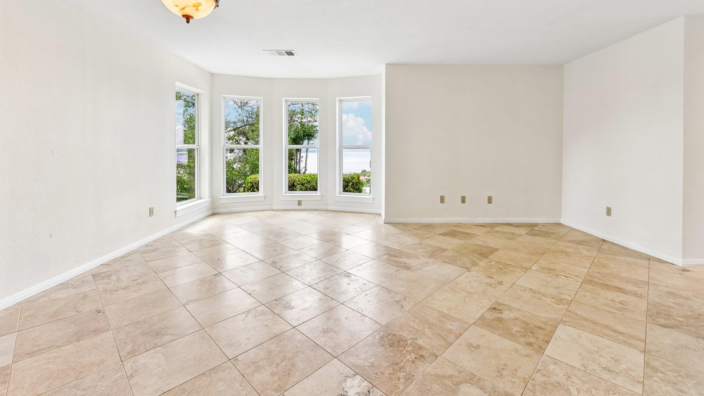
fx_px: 299
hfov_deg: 99.3
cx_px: 362
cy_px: 150
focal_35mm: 16
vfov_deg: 66.1
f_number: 8
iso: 100
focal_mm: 14
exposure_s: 1/20
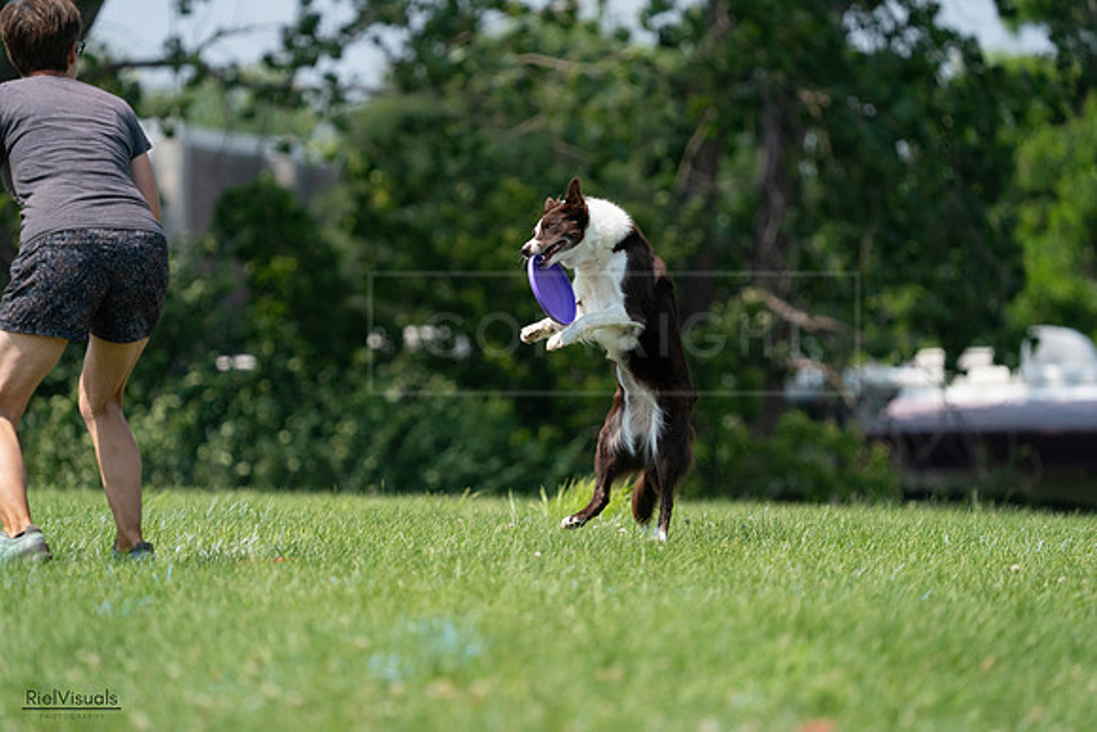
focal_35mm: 430
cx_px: 548
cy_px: 366
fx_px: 13106
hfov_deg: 4.8
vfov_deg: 3.2
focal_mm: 430
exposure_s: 1/4000
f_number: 6.3
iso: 1250
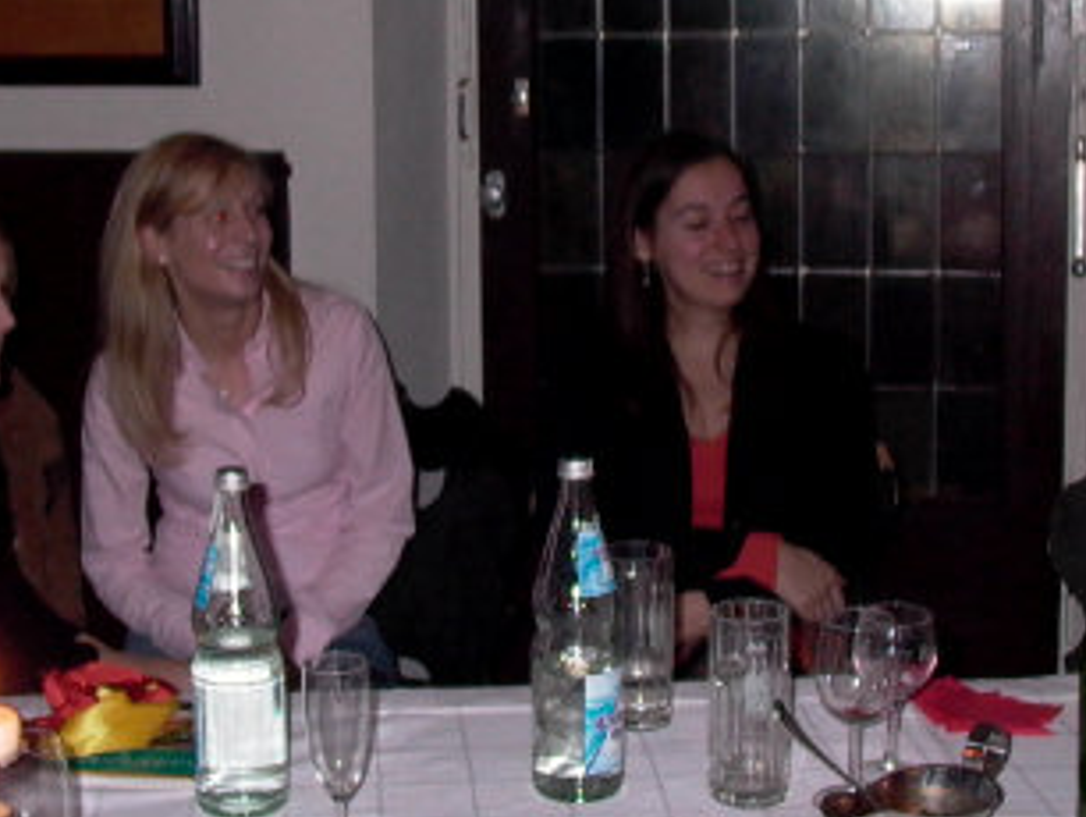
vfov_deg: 21.1
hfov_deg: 28.1
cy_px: 163
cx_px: 415
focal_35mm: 69
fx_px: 2166
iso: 100
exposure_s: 1/64.2
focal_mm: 7.13
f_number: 2.04
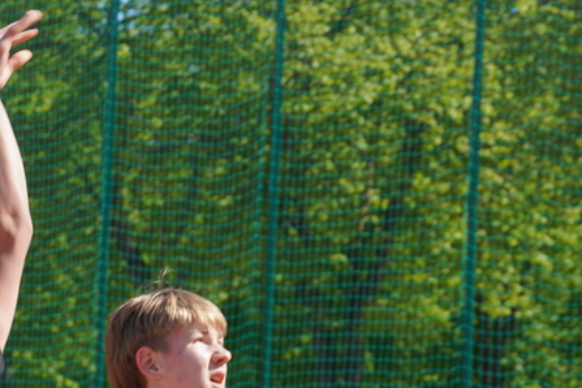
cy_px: 237
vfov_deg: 7.1
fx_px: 3136
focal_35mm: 194
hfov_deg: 10.5
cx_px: 62
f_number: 5.6
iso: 100
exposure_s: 1/320
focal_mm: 70
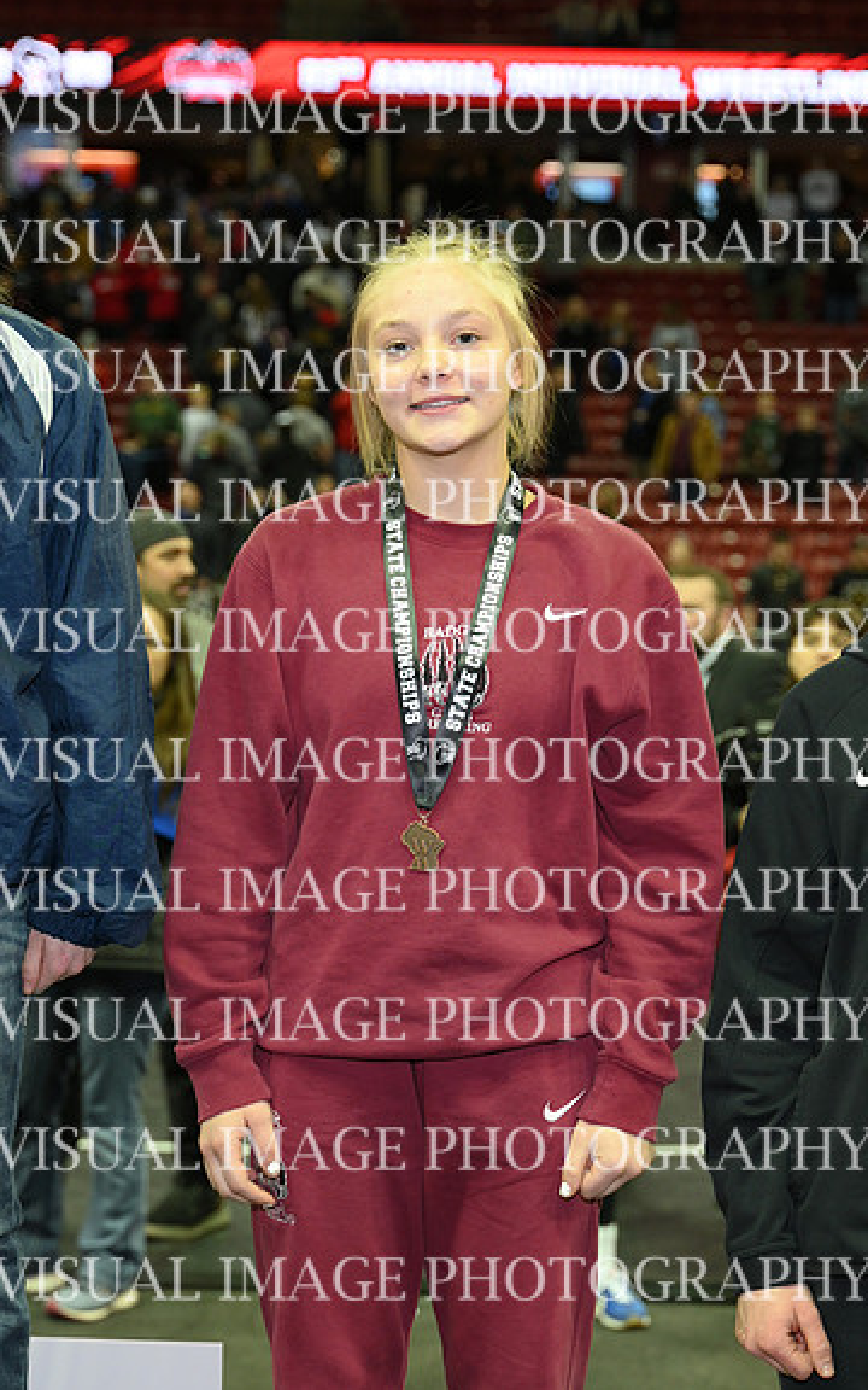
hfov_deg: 16.9
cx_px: 409
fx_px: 2914
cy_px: 695
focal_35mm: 77
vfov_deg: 26.8
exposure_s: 1/200
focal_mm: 50
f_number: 3.2
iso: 1000
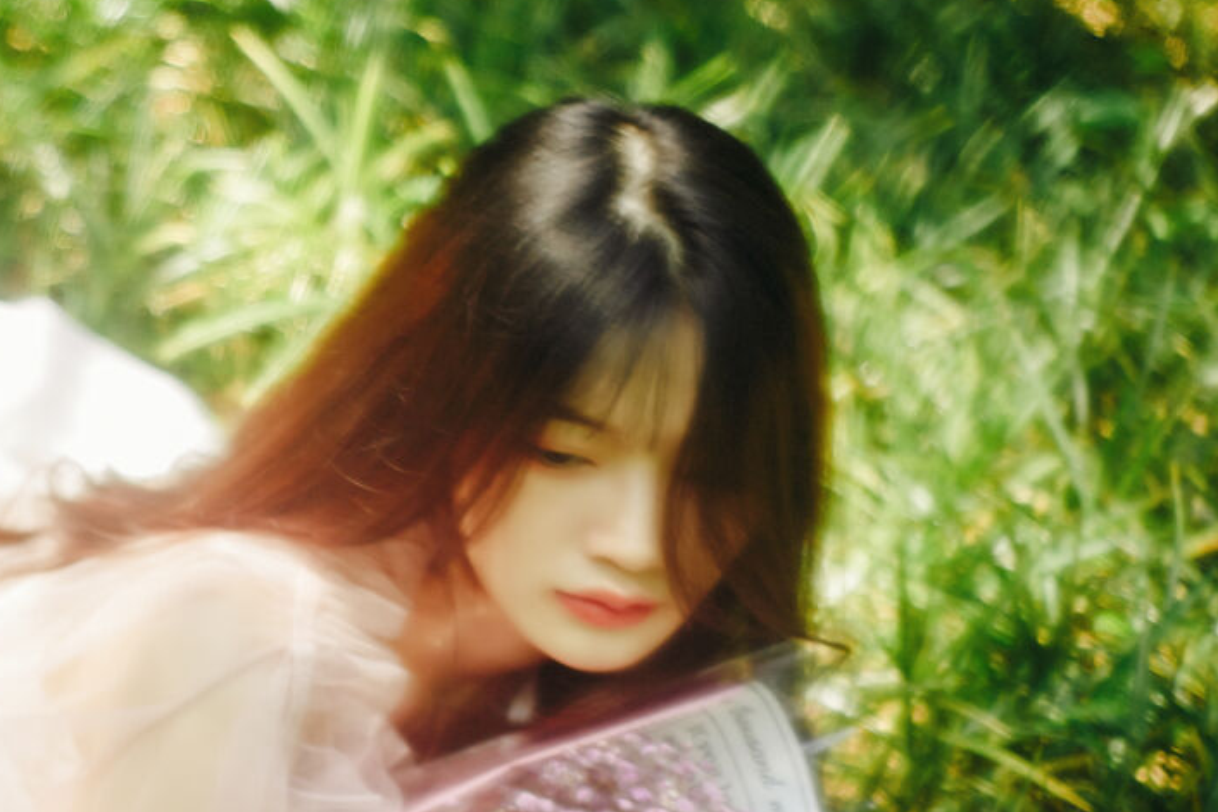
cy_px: 609
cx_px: 224
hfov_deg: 23.5
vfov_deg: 16.0
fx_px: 2876
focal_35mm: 85
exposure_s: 1/160
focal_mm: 50
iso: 100
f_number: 2.2
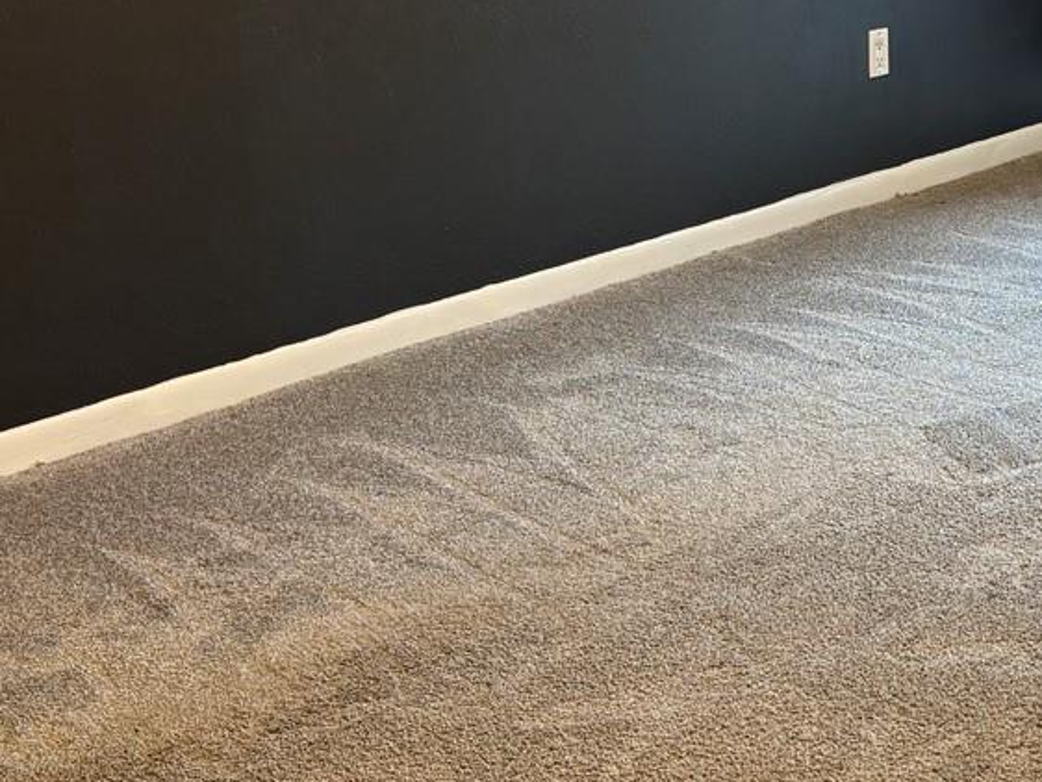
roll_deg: +0.7
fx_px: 2228
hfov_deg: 25.1
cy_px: 185
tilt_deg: -12.4
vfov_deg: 19.8
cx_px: 1038
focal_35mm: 74
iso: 80
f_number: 1.6
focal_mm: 5.96
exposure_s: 1/60
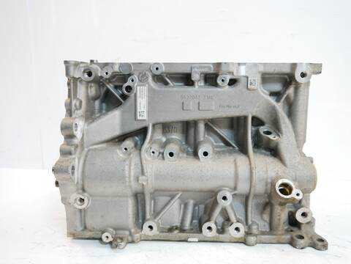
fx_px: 324
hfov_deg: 56.8
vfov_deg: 44.2
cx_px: 176
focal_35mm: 32
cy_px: 132
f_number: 3.8
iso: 400
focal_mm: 16
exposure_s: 1/60
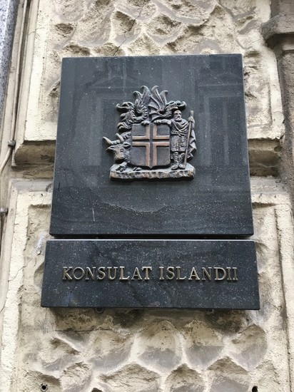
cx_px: 147
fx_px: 329
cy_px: 196
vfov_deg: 61.7
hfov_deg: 48.2
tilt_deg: +16.3
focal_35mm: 29
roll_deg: -2.1
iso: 64
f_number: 2.2
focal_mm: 4.15
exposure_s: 1/33
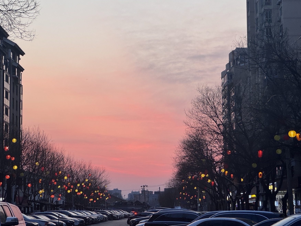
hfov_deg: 22.2
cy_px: 123
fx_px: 765
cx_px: 131
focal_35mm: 88
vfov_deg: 16.8
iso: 64
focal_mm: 9
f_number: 2.8
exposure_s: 1/100
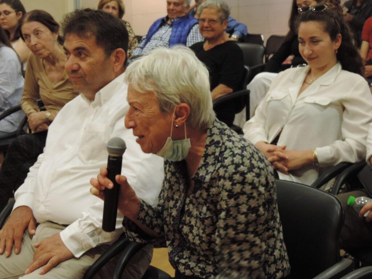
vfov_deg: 19.6
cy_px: 140
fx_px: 806
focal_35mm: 75
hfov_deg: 26.0
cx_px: 186
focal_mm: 13.3
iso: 560
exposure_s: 1/25
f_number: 3.9
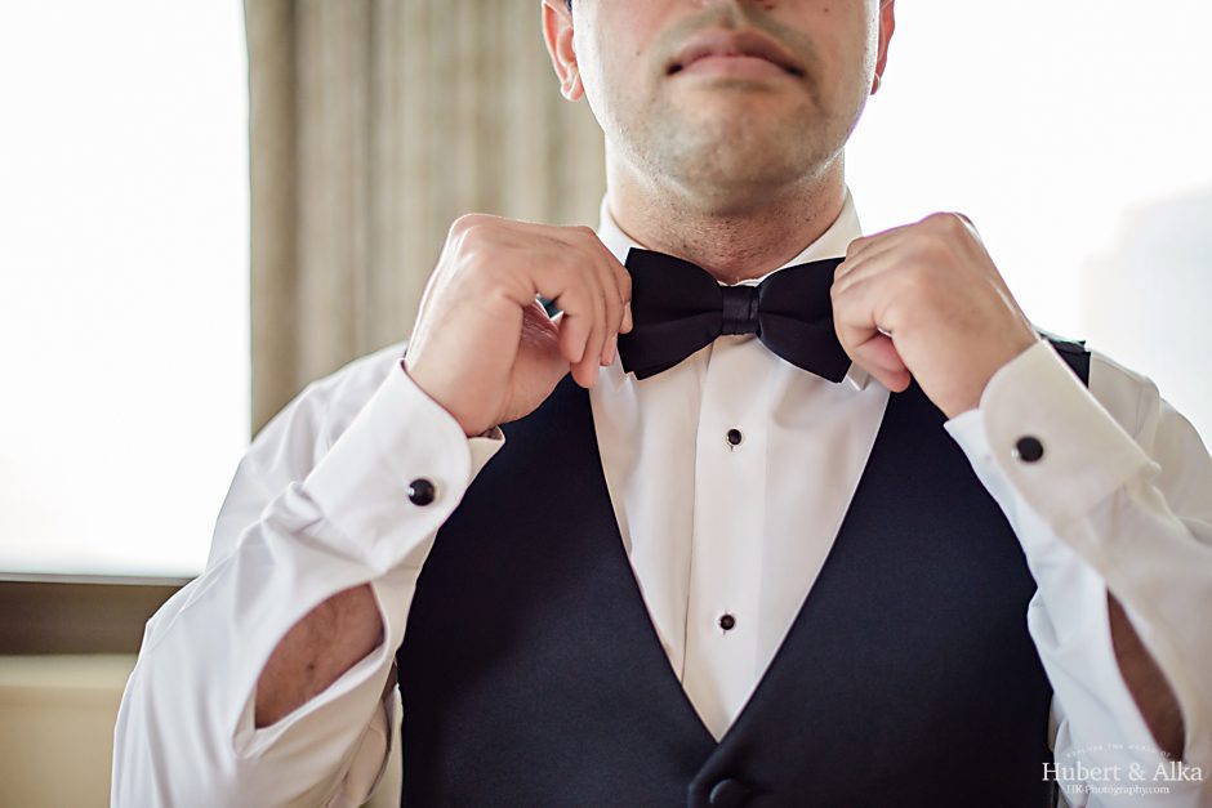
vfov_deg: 27.0
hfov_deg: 39.6
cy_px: 404
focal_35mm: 50
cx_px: 606
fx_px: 1683
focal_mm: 50
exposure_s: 1/125
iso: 800
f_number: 1.4
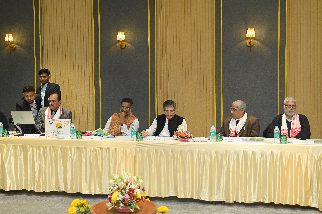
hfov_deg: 45.5
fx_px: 384
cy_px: 107
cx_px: 161
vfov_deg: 31.1
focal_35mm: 43
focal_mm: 43
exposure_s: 1/100
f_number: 4
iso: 2000
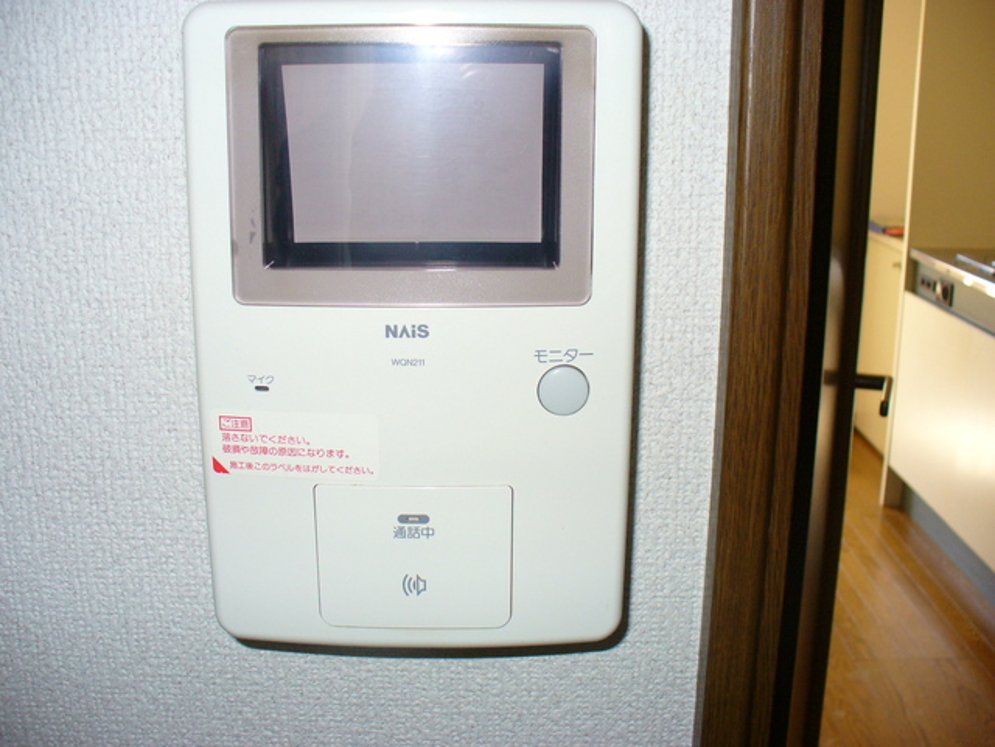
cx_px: 498
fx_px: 1064
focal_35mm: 37
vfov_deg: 38.7
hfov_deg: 50.1
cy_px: 374
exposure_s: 1/60
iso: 100
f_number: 2.8
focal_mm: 6.1
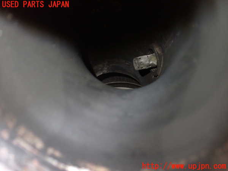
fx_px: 198
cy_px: 86
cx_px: 114
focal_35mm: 30
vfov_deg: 46.8
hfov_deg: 60.0
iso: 800
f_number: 2.3
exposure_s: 1/80
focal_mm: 5.4
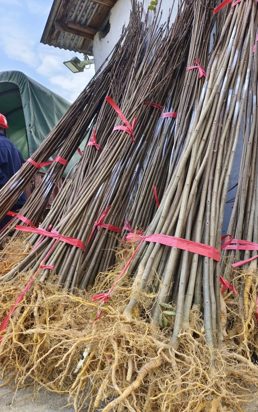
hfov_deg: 48.9
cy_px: 207
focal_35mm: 25
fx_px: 281
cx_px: 157
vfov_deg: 72.5
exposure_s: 1/274
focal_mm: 5.5
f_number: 1.75
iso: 72
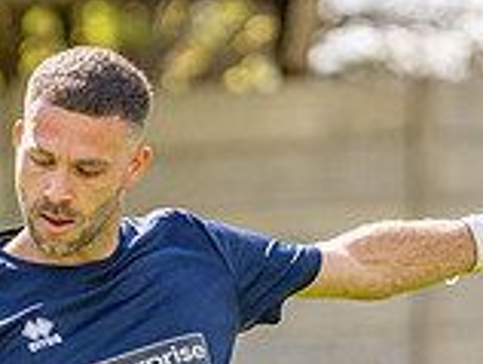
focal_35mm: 553
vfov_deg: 2.7
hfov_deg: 3.6
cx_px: -180
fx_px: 7728
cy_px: 638
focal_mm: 85
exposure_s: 1/6400
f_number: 1.6
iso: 220
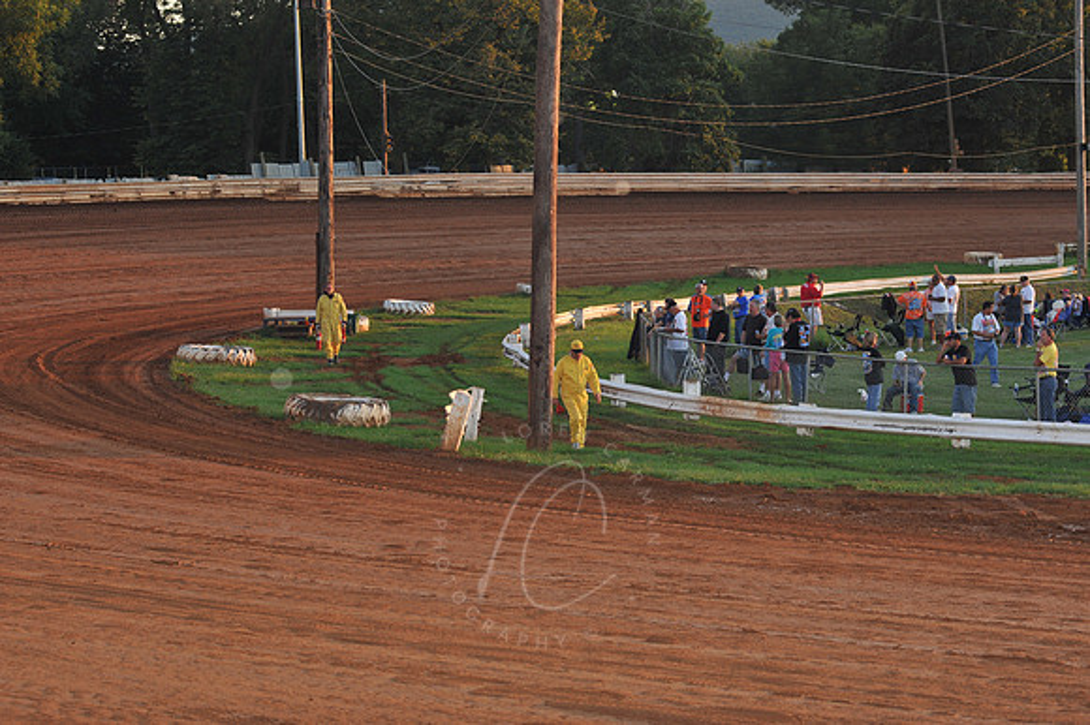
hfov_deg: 20.4
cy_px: 362
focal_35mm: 100
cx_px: 545
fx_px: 3026
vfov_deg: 13.7
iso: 800
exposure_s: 1/320
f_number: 7.1
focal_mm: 100
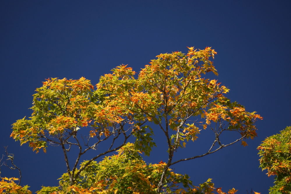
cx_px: 146
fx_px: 3031
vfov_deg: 3.7
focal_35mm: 375
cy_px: 97
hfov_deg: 5.5
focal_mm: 250
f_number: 6.3
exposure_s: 1/400
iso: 320
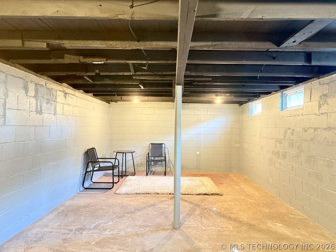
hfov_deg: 71.6
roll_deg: -0.4
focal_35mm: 24
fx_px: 233
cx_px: 168
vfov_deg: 56.8
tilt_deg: -0.4
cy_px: 126
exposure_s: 1/30
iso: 1250
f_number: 1.78
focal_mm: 6.76
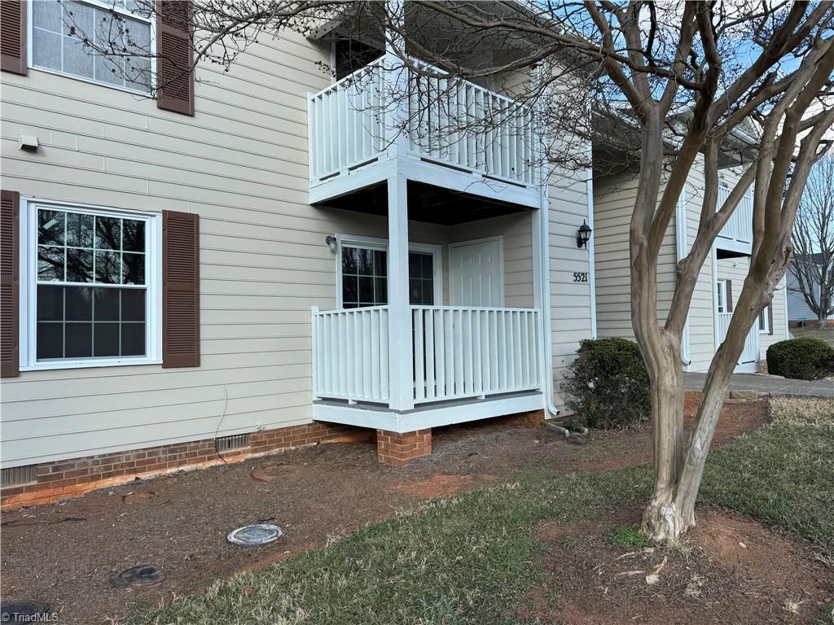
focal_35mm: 24
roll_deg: +1.1
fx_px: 578
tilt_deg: +1.6
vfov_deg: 56.8
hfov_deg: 71.6
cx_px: 417
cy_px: 312
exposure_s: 1/1076
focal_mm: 6.76
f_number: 1.78
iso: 80
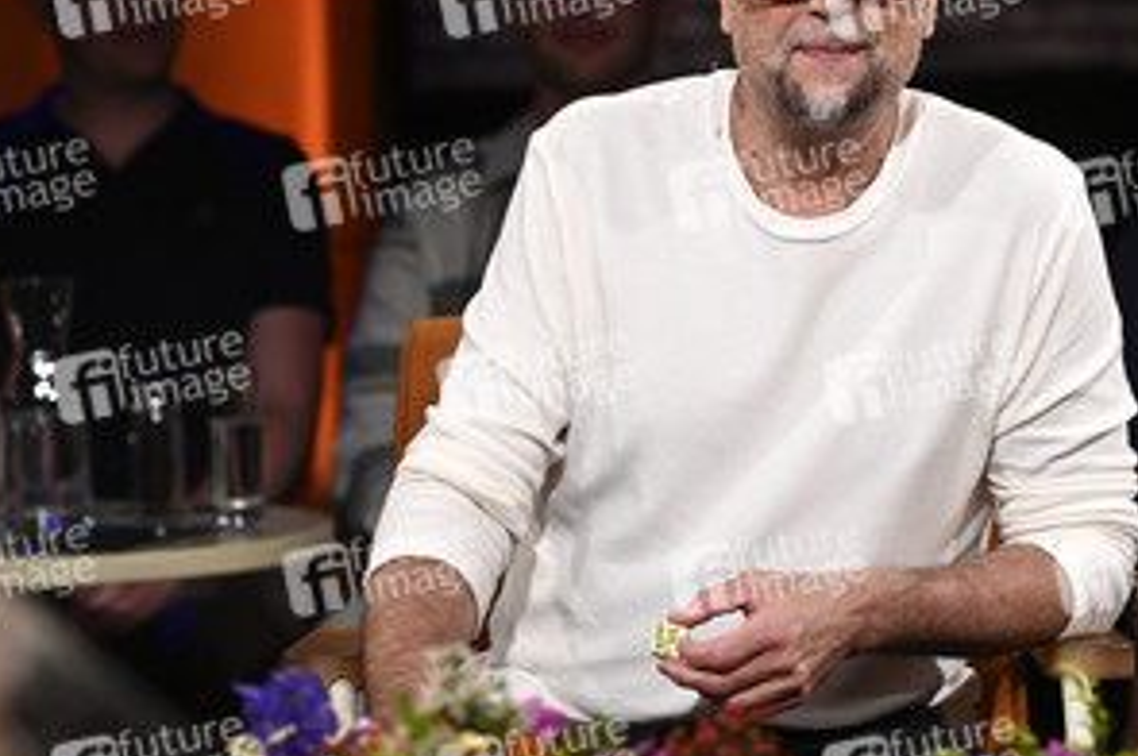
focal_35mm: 199
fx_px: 6284
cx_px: 820
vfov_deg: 6.9
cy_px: 282
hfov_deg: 10.3
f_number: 4
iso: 2500
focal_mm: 130
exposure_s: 1/500
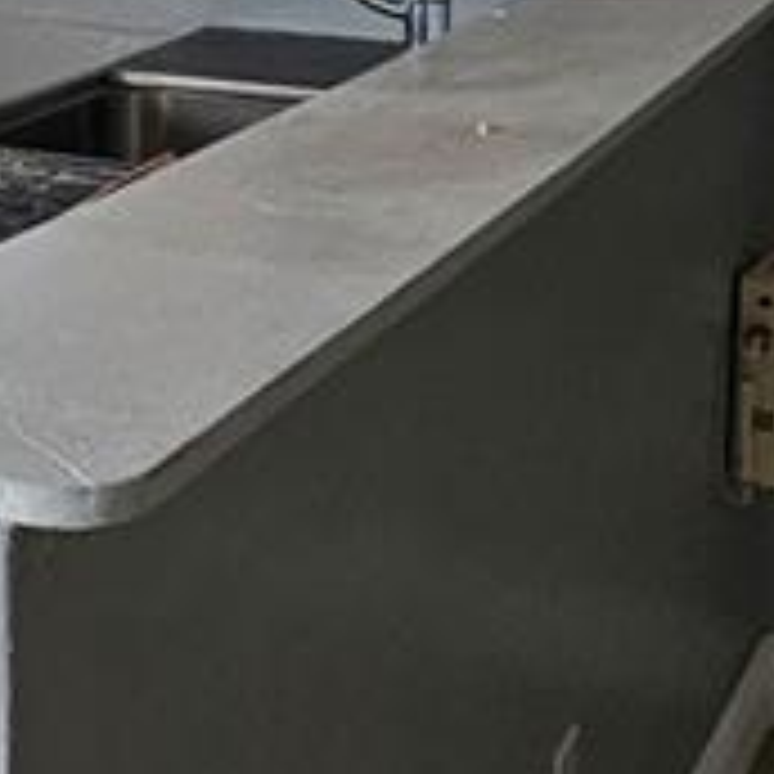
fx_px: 2024
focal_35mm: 80
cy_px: -32
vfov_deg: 20.8
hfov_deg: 17.1
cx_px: -688
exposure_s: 1/122
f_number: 2.2
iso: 50
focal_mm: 2.2
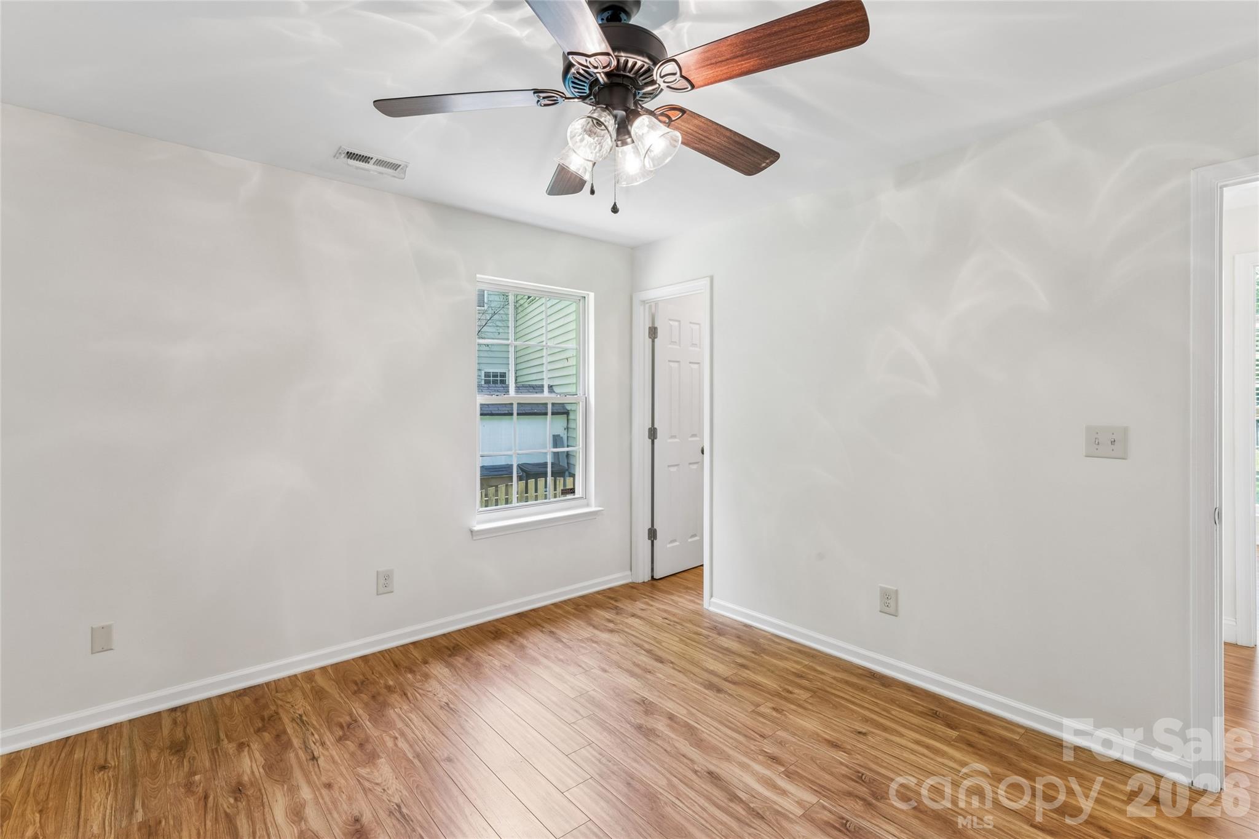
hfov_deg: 96.4
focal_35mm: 16
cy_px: 420
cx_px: 630
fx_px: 563
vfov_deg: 73.4
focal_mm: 16.1
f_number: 13
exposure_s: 1/5
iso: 400
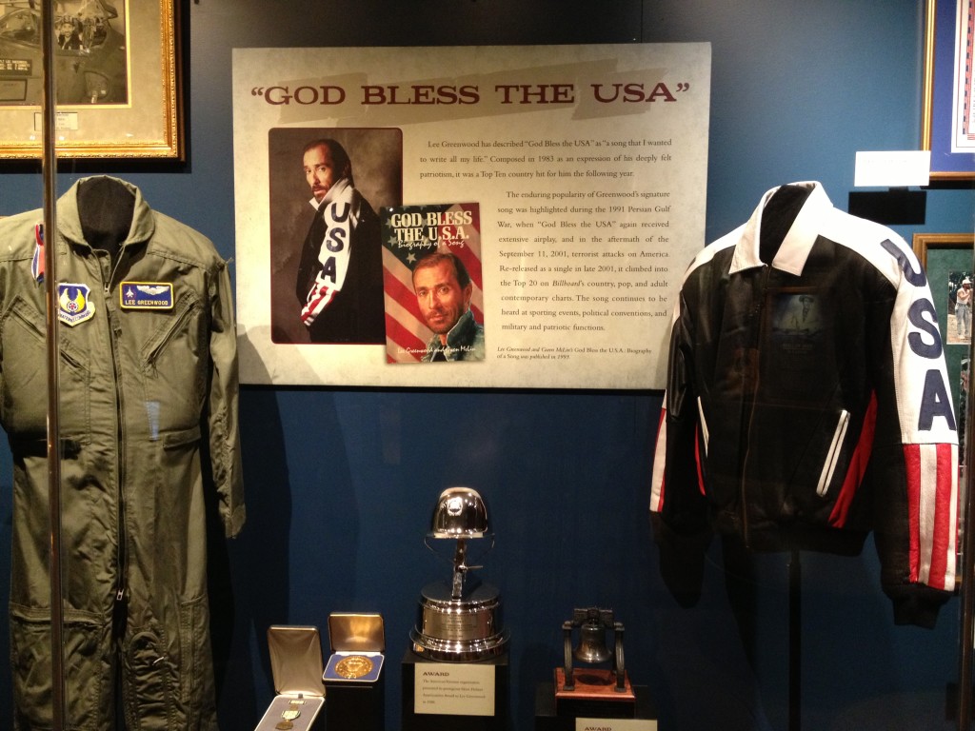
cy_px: 366
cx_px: 488
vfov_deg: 40.7
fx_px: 986
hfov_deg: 52.6
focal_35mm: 35
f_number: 2.4
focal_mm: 4.28
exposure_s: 1/20
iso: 250
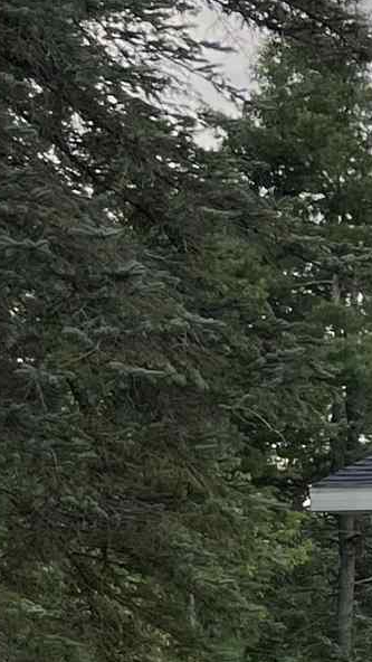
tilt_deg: +0.0
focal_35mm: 147
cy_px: 655
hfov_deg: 6.5
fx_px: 2578
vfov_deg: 14.4
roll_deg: +1.6
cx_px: 1545
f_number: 1.6
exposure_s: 1/165
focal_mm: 5.1
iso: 40
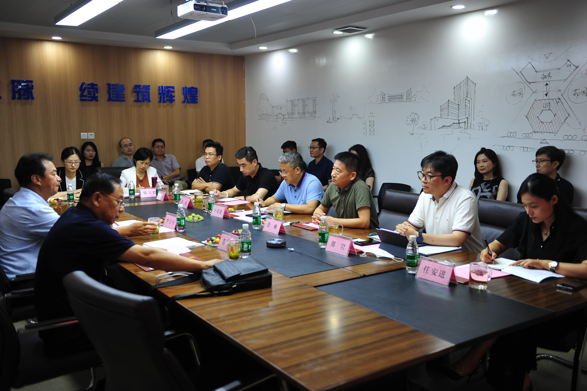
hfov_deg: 55.8
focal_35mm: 34
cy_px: 196
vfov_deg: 38.9
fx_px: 554
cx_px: 294
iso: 250
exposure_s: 1/40
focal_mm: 34
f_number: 3.2
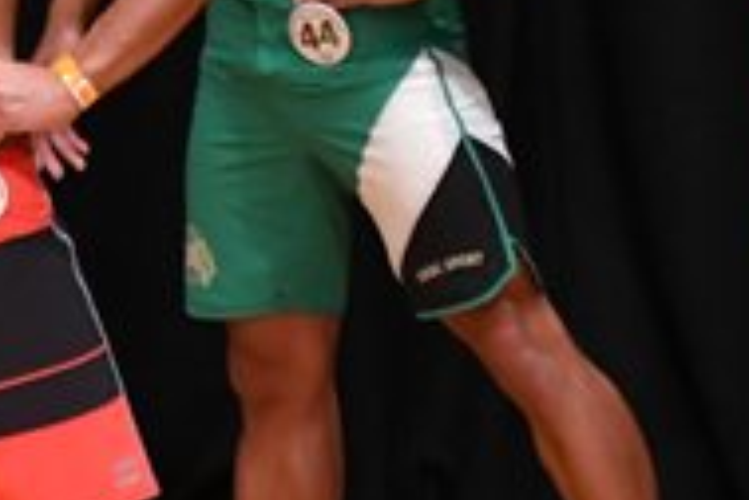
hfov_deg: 1.9
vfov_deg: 1.2
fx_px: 23051
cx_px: 1127
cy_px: 210
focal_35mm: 1108
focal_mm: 180
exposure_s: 1/400
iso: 4000
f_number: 5.6
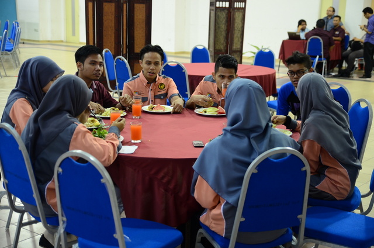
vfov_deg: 23.7
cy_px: 124
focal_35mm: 57
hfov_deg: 35.1
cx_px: 187
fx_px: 591
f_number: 4
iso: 400
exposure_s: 1/50
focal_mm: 38
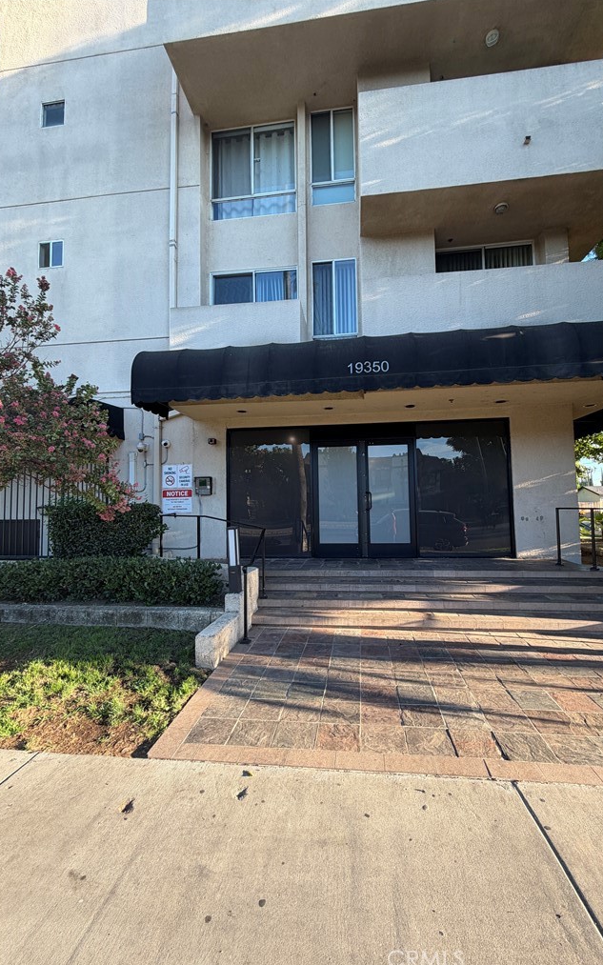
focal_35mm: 15
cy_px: 485
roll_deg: +0.6
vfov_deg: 101.5
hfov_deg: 74.8
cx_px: 312
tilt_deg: +4.2
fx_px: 394
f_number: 2.2
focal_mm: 2.22
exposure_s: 1/164
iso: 40
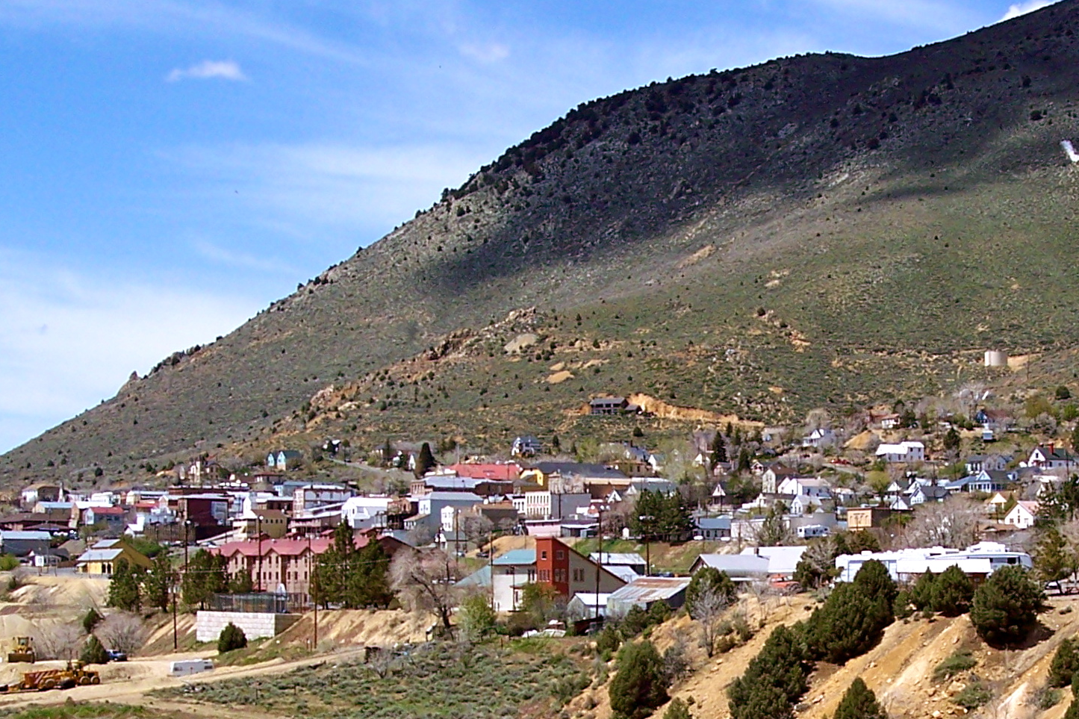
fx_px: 2337
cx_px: 669
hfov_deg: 25.9
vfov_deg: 17.4
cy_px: 491
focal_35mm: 78
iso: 100
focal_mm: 8
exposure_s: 1/1000
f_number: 4
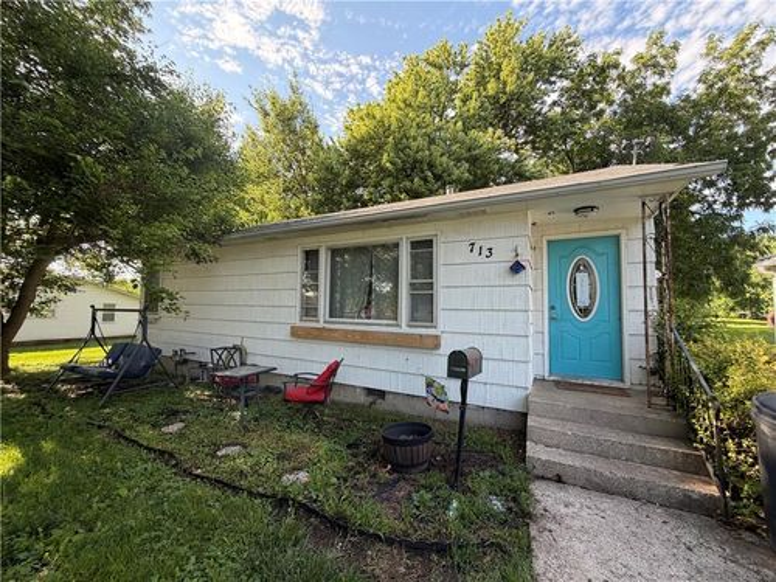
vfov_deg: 85.7
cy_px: 291
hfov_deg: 102.1
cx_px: 388
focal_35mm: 14
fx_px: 314
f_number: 2.2
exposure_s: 1/232
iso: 50
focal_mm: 2.22
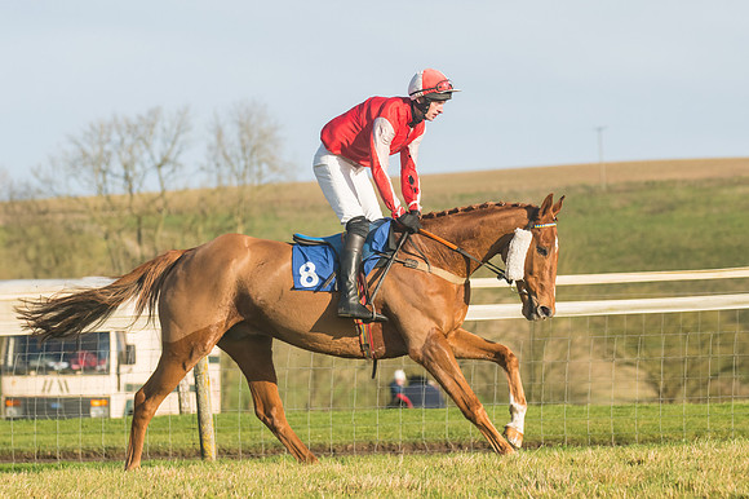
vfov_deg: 5.4
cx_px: 374
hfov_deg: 8.1
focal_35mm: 255
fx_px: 5302
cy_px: 250
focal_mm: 170
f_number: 5
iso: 400
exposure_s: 1/5000
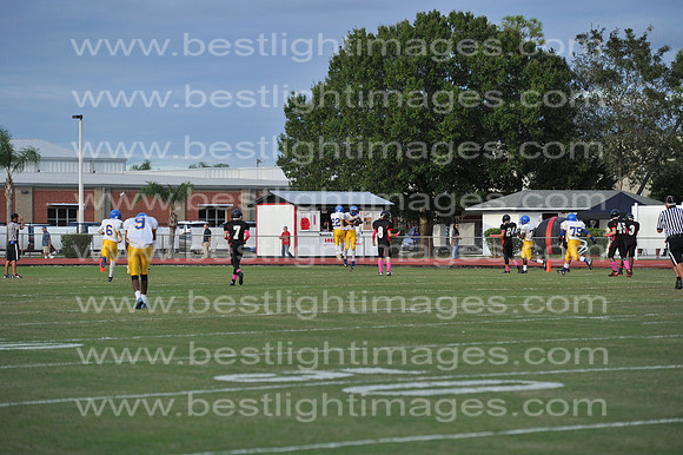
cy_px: 228
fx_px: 2560
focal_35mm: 135
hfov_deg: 15.2
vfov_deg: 10.1
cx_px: 342
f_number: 3.5
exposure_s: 1/2500
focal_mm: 135
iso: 800
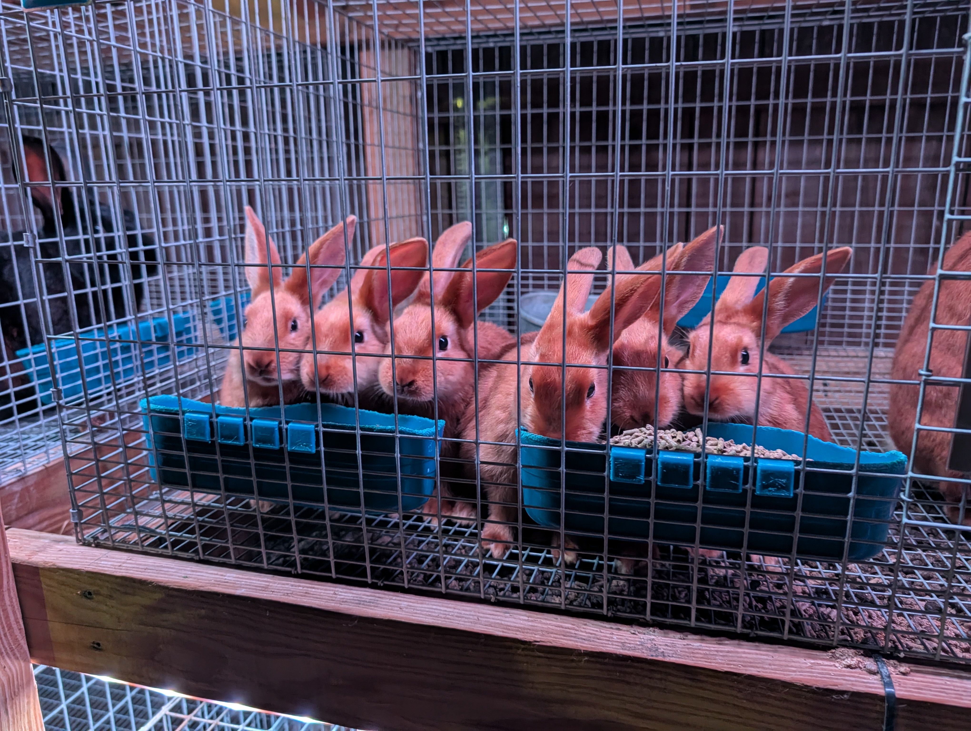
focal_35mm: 24
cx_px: 486
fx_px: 674
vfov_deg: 56.9
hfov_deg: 71.5
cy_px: 366
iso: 630
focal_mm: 6.9
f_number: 1.68
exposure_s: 1/29.5
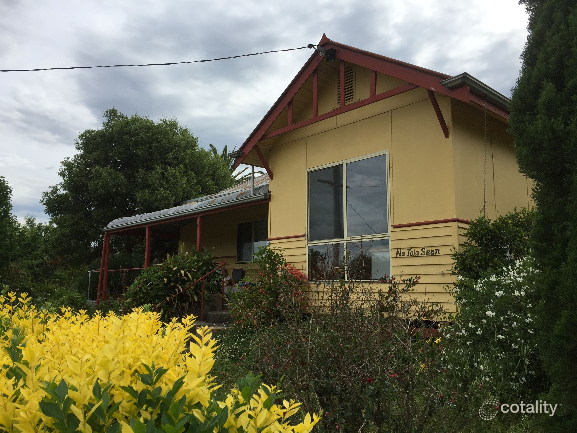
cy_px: 216
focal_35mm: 29
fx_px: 483
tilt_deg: +8.8
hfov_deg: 61.7
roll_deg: -2.5
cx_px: 288
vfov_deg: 48.2
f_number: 2.2
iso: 32
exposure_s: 1/1980
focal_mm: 4.15
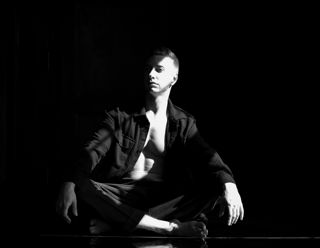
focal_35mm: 55
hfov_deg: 34.5
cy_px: 124
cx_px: 160
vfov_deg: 27.0
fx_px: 516
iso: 400
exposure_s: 1/320
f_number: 4
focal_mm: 50
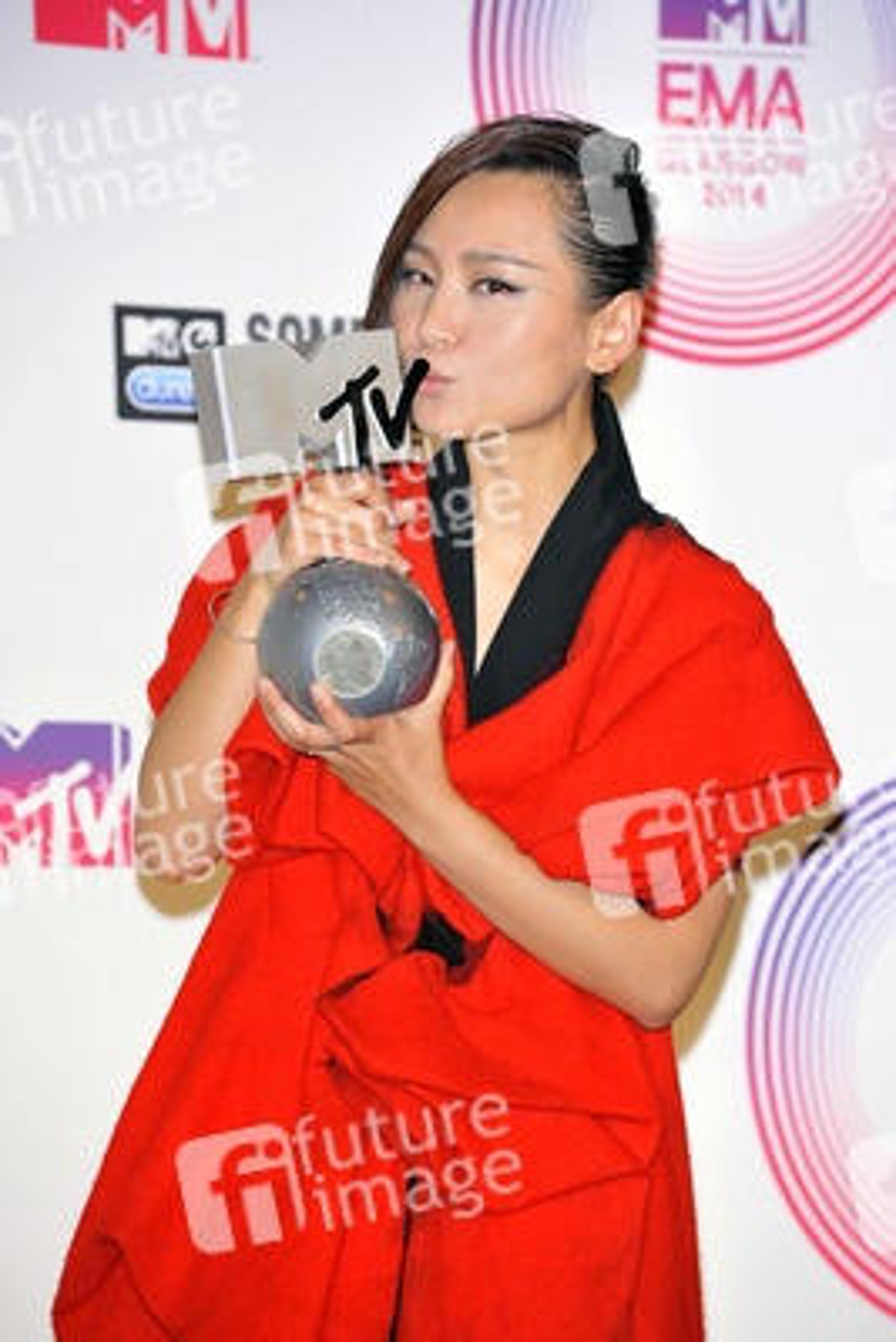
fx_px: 7460
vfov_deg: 10.3
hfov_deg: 6.9
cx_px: 448
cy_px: 671
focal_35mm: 200
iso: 800
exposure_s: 1/250
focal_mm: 200
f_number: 7.1
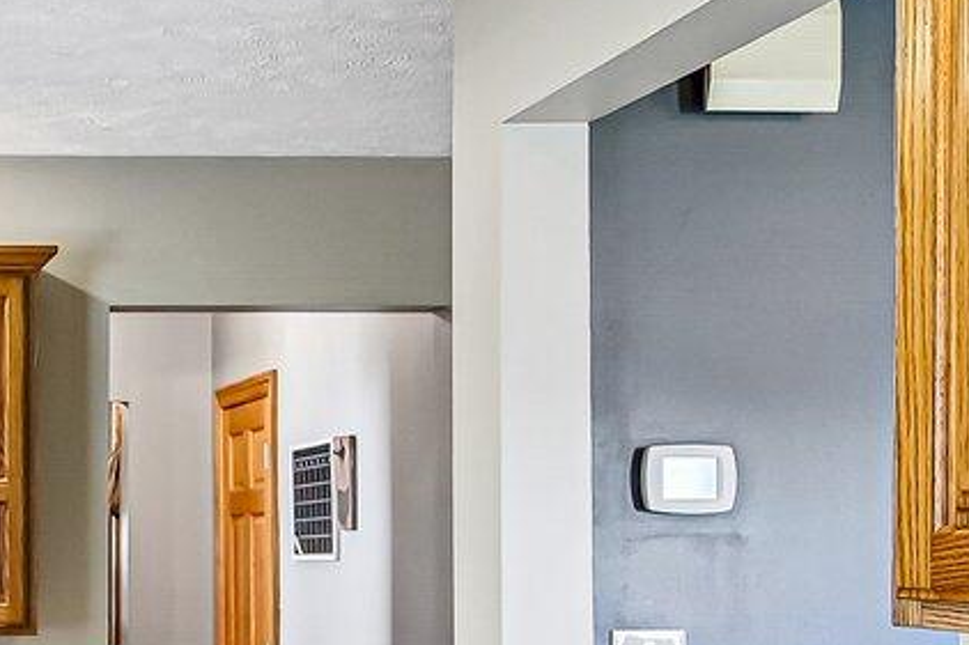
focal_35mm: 68
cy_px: 543
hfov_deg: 26.0
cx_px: -243
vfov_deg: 19.7
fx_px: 1830
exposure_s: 1/8
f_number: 4.8
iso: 400
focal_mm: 14
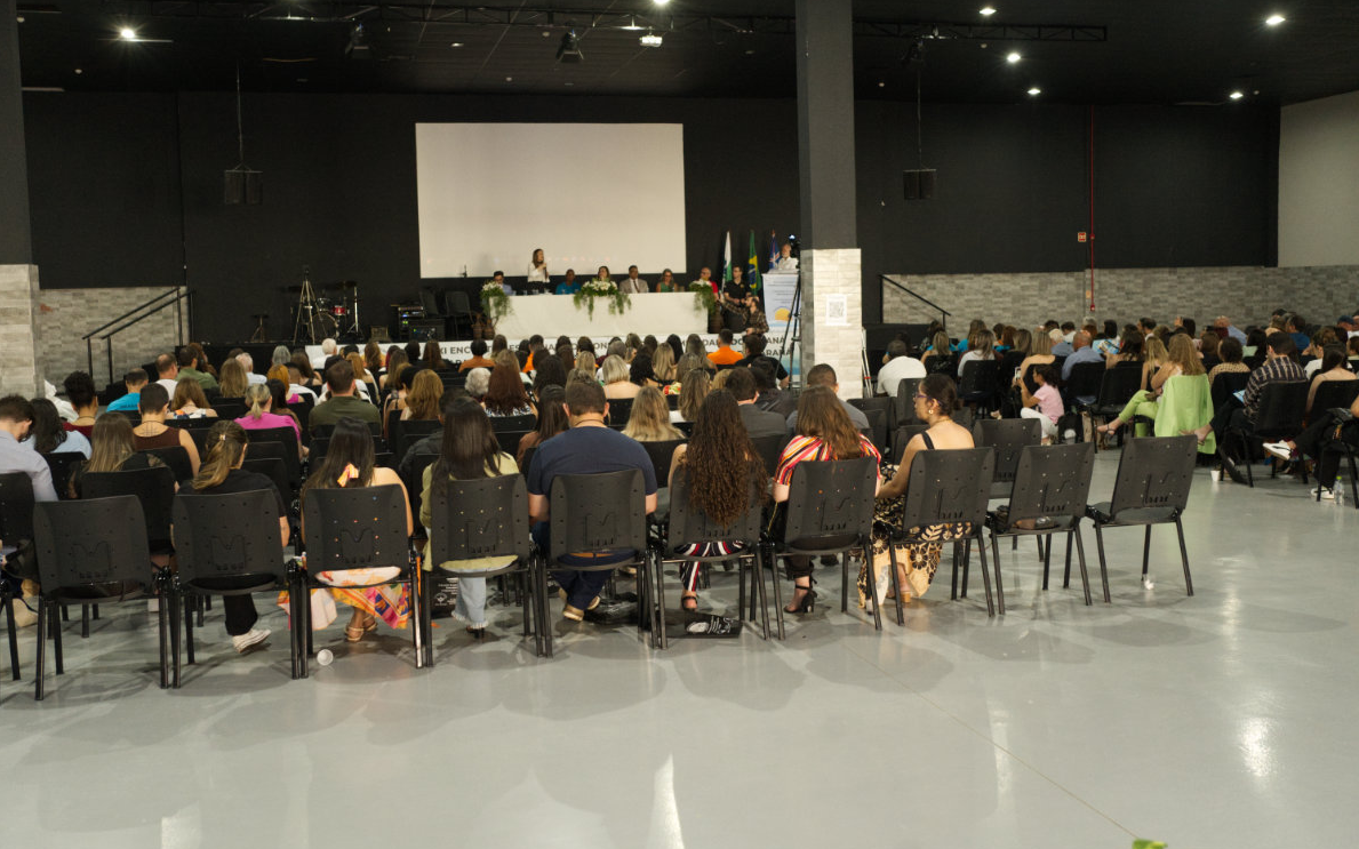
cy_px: 407
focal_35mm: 36
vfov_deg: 35.3
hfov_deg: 54.0
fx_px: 1333
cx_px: 674
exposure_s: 1/100
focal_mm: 35
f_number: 4
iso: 6400
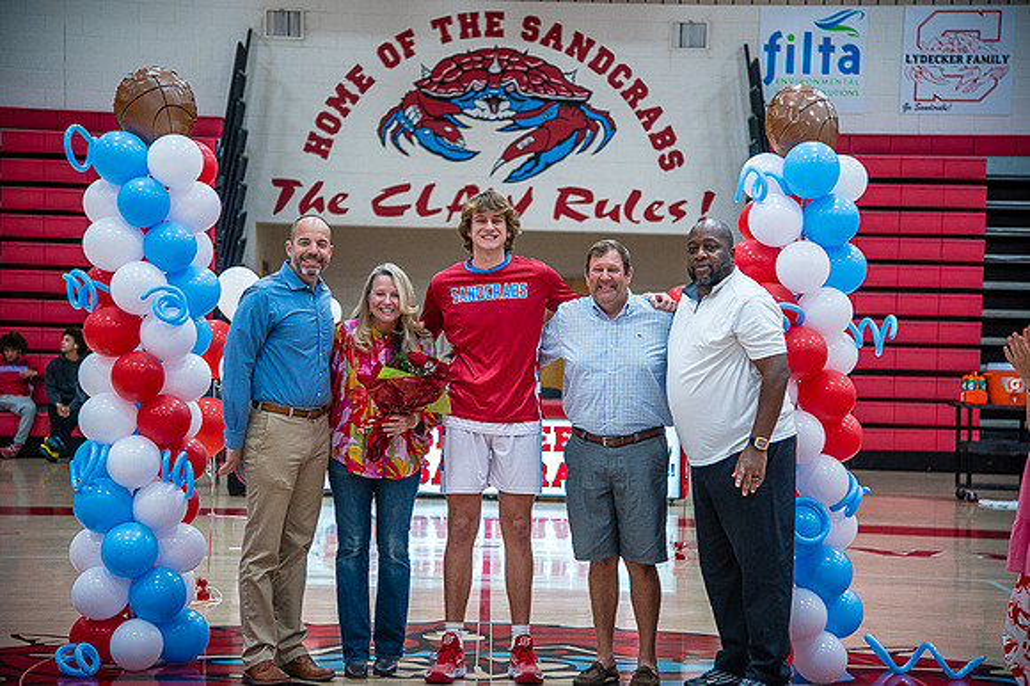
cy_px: 343
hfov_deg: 24.8
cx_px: 515
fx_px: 2345
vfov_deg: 16.6
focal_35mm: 82
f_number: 4
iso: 2000
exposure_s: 1/320
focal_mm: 82
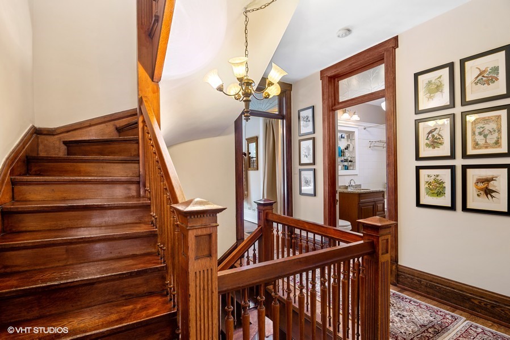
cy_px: 170
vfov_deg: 70.5
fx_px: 241
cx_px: 255
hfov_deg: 93.2
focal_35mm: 17
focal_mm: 17
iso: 200
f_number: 8
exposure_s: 2
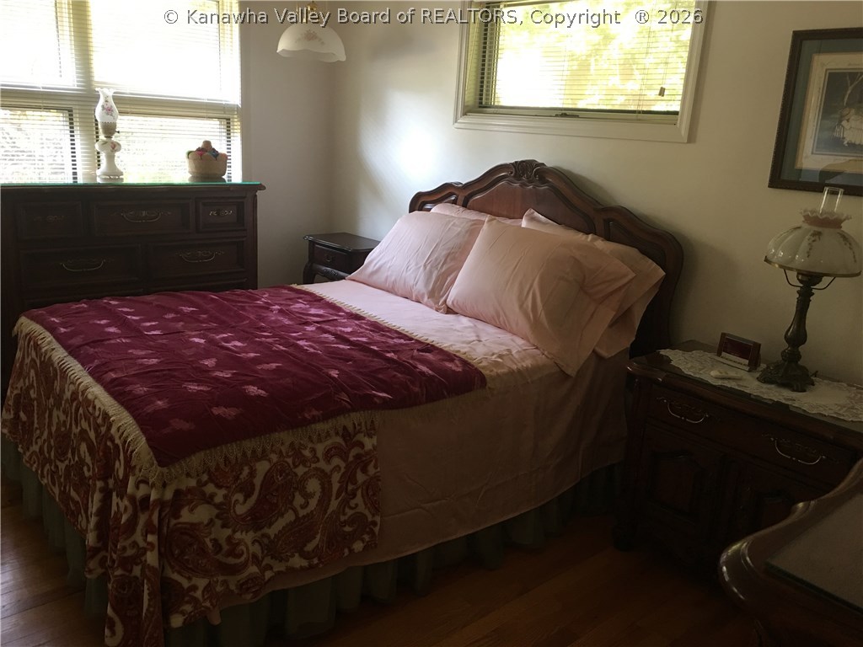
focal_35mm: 29
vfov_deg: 48.2
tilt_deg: -13.9
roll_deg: -3.0
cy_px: 324
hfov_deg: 61.7
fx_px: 723
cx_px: 432
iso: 64
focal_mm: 4.15
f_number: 2.2
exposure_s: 1/17
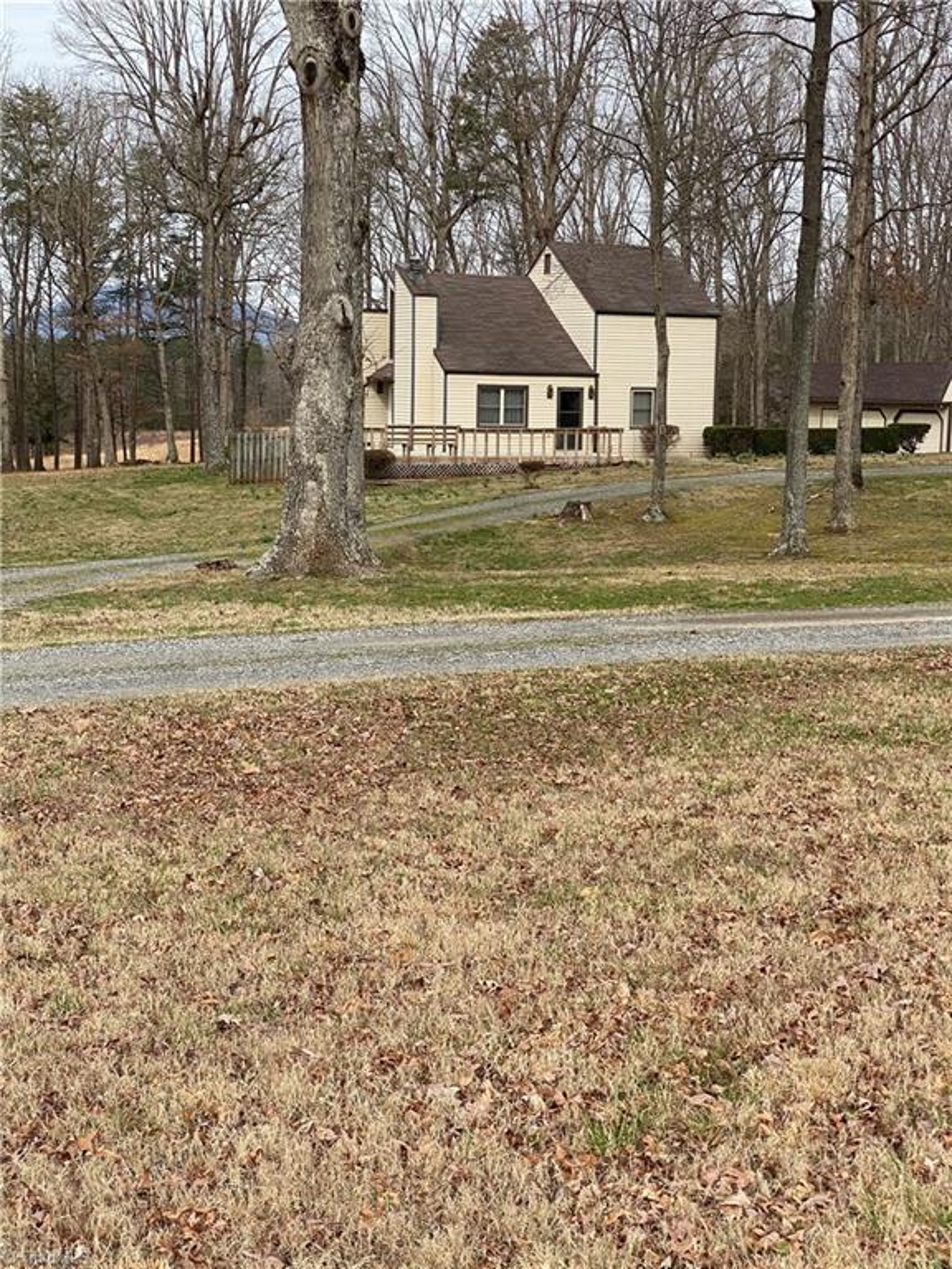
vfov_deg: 36.8
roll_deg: -1.8
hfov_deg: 28.0
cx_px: 476
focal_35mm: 52
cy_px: 634
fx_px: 1907
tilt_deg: -7.1
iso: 20
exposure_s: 1/888
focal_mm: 6
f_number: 2
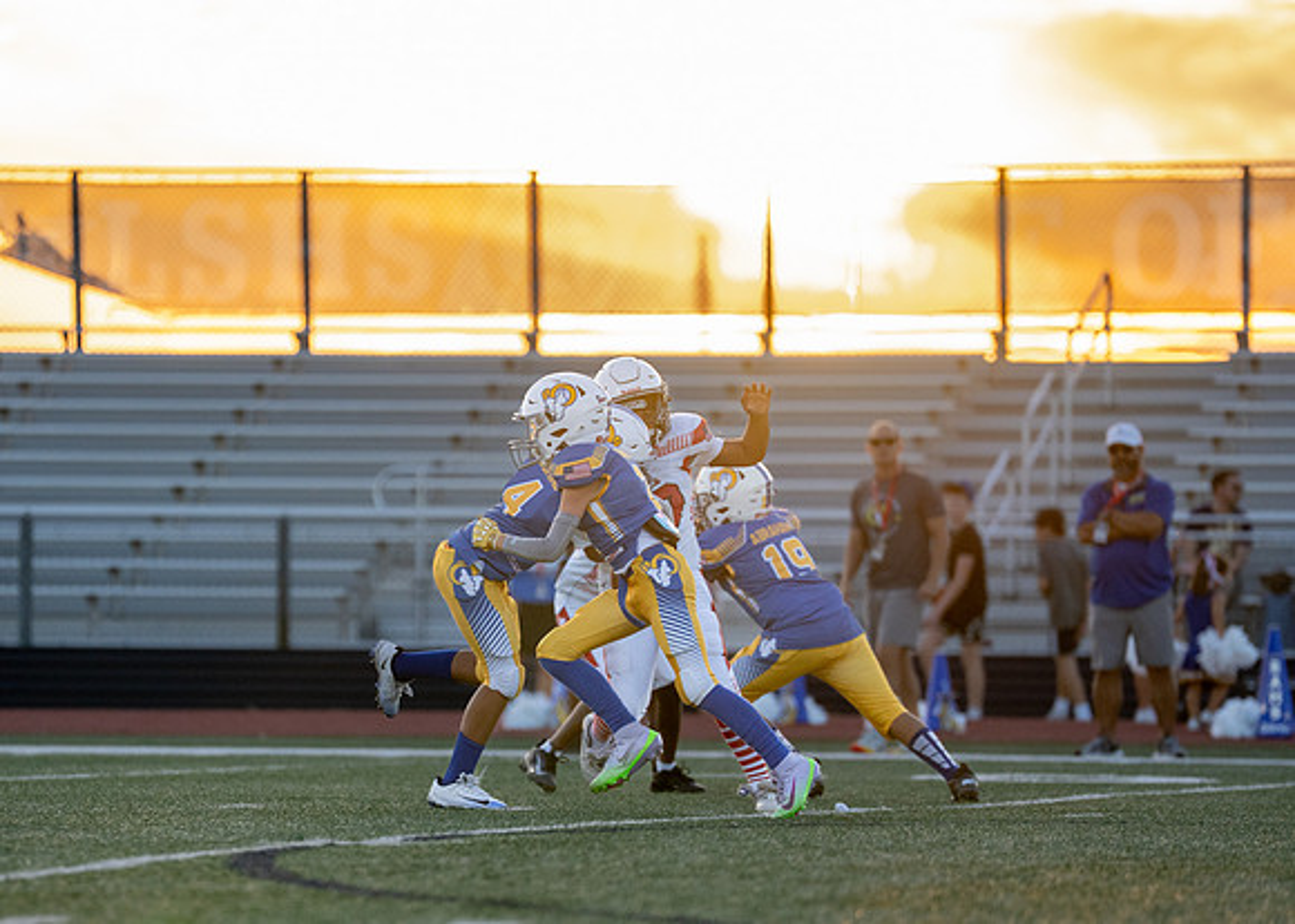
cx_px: 544
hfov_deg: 7.0
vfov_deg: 5.0
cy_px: 552
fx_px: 10658
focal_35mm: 290
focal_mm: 200
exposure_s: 1/2000
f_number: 2.8
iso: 1000
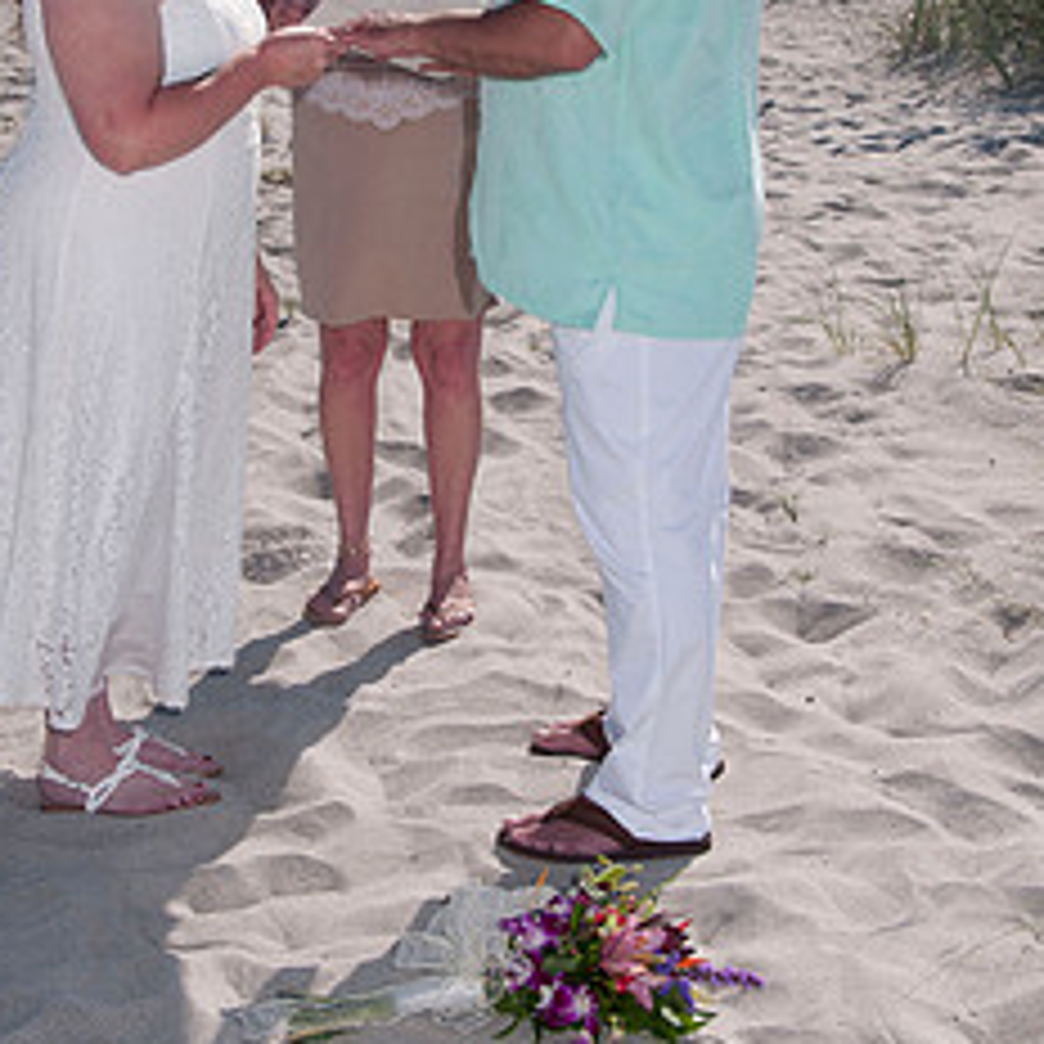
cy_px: 248
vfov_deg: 20.5
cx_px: 394
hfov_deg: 20.6
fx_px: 2866
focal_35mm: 84
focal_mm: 34
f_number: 11
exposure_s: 1/250
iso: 100
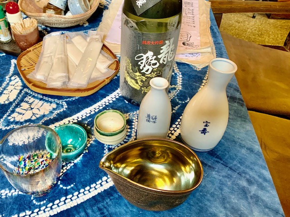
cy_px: 108
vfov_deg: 53.1
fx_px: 218
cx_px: 145
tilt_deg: -42.7
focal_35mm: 26
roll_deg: +0.3
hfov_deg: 67.3
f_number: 1.8
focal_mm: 4.25
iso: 200
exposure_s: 1/60
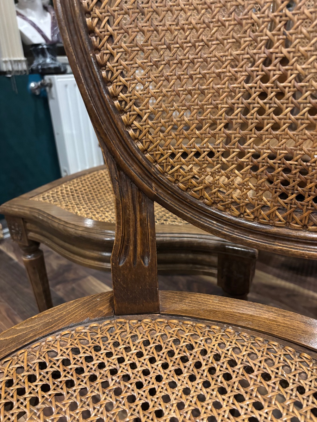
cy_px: 211
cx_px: 158
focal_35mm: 26
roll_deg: +2.9
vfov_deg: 67.3
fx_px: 317
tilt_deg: -24.3
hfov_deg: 53.1
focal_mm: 5.96
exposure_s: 1/25
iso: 500
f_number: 1.6
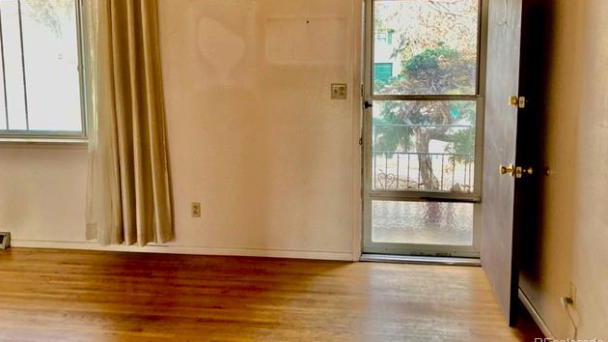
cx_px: 302
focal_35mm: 31
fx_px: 500
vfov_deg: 37.4
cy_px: 122
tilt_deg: -6.3
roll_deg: -0.3
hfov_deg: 62.6
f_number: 1.8
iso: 200
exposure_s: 1/60
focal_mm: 3.99
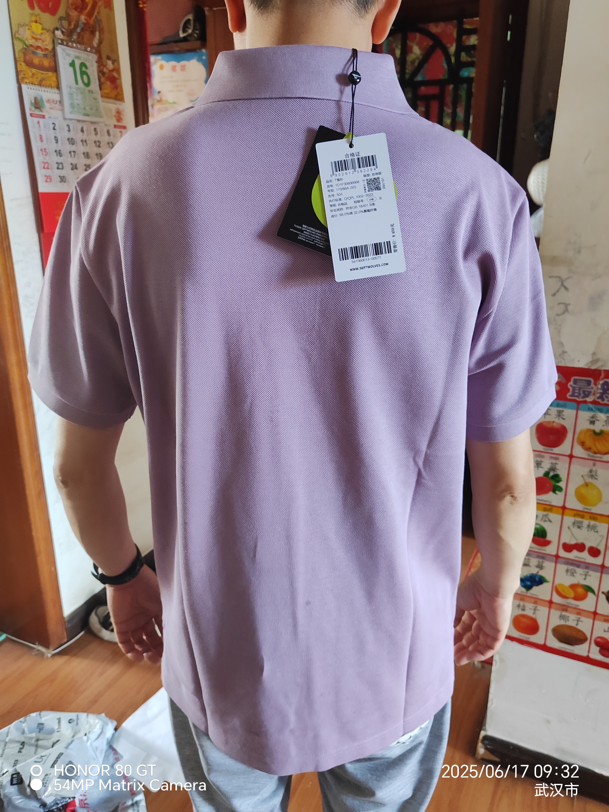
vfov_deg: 65.3
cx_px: 304
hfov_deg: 51.4
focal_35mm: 27
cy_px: 406
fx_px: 633
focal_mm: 5.52
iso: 1250
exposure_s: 1/100
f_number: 1.9
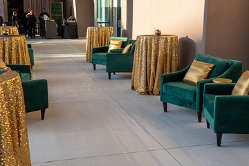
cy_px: 88
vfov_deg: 27.0
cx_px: 111
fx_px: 346
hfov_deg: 39.5
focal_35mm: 50
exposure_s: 1/200
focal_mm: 31
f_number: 4
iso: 200
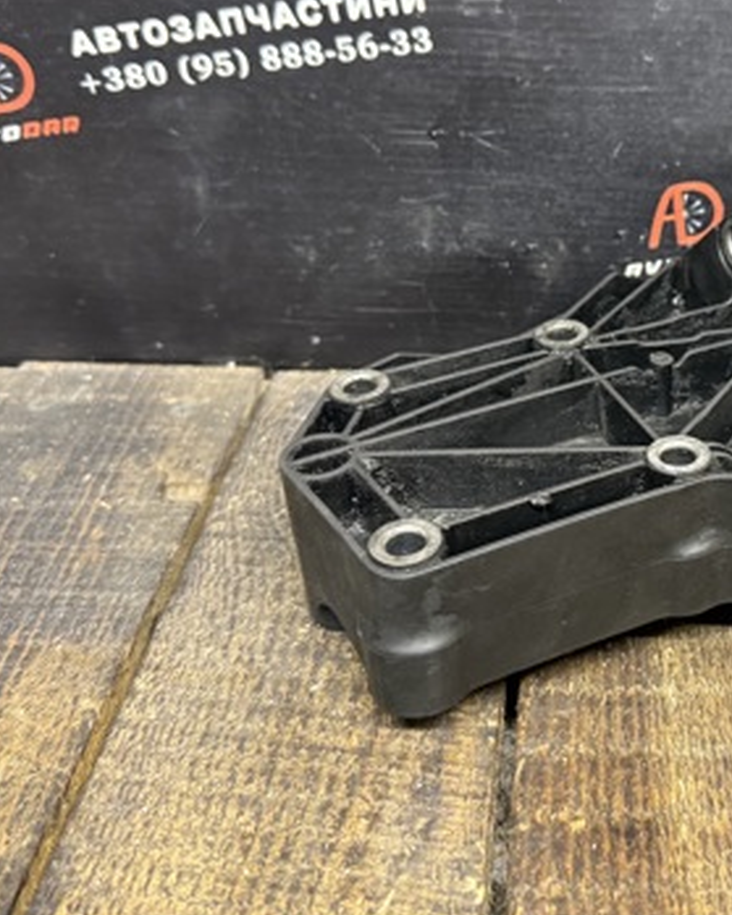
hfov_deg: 33.3
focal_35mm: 43
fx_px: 1165
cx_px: 638
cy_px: 362
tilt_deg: -24.3
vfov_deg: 42.7
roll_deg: -2.6
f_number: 1.78
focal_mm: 6.76
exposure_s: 1/50
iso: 500
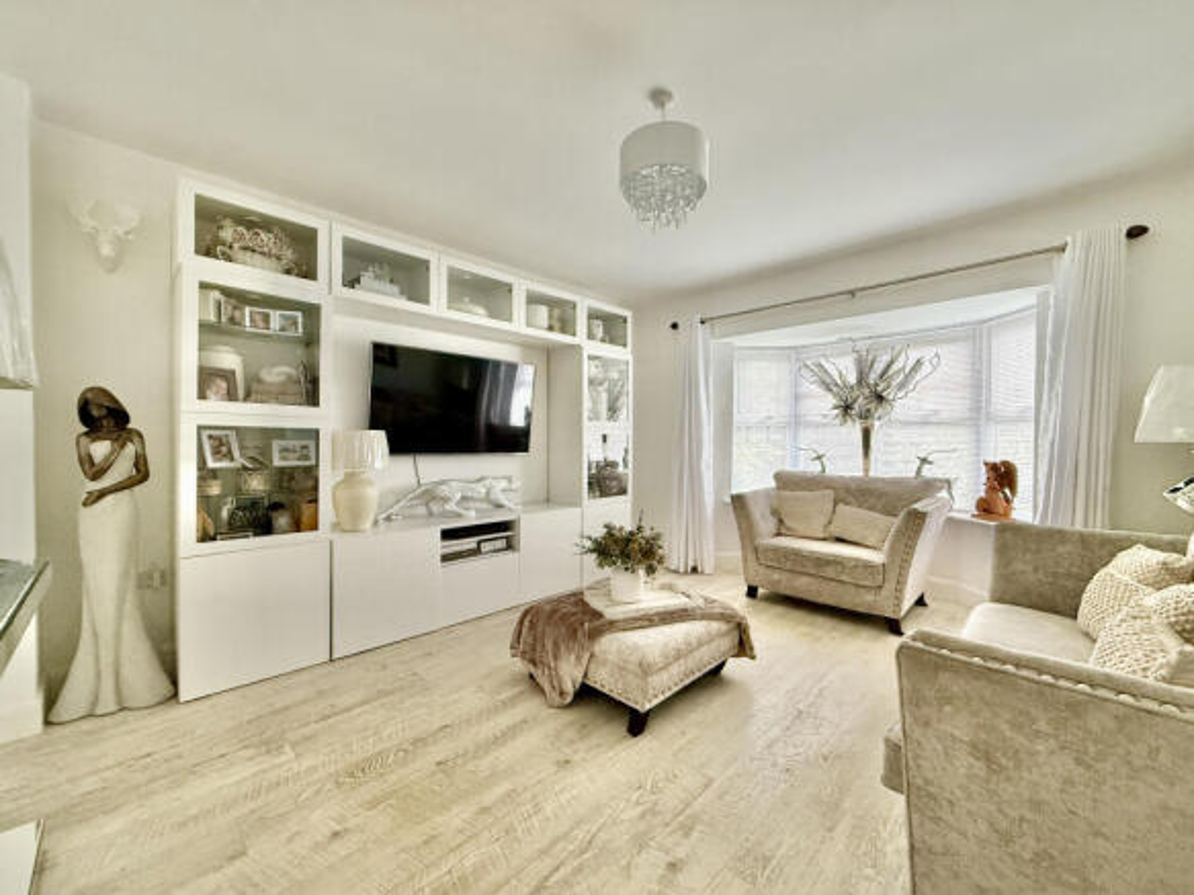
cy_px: 448
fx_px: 483
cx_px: 597
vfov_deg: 85.7
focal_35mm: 14
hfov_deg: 102.1
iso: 400
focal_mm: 2.22
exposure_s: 1/87
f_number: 2.2
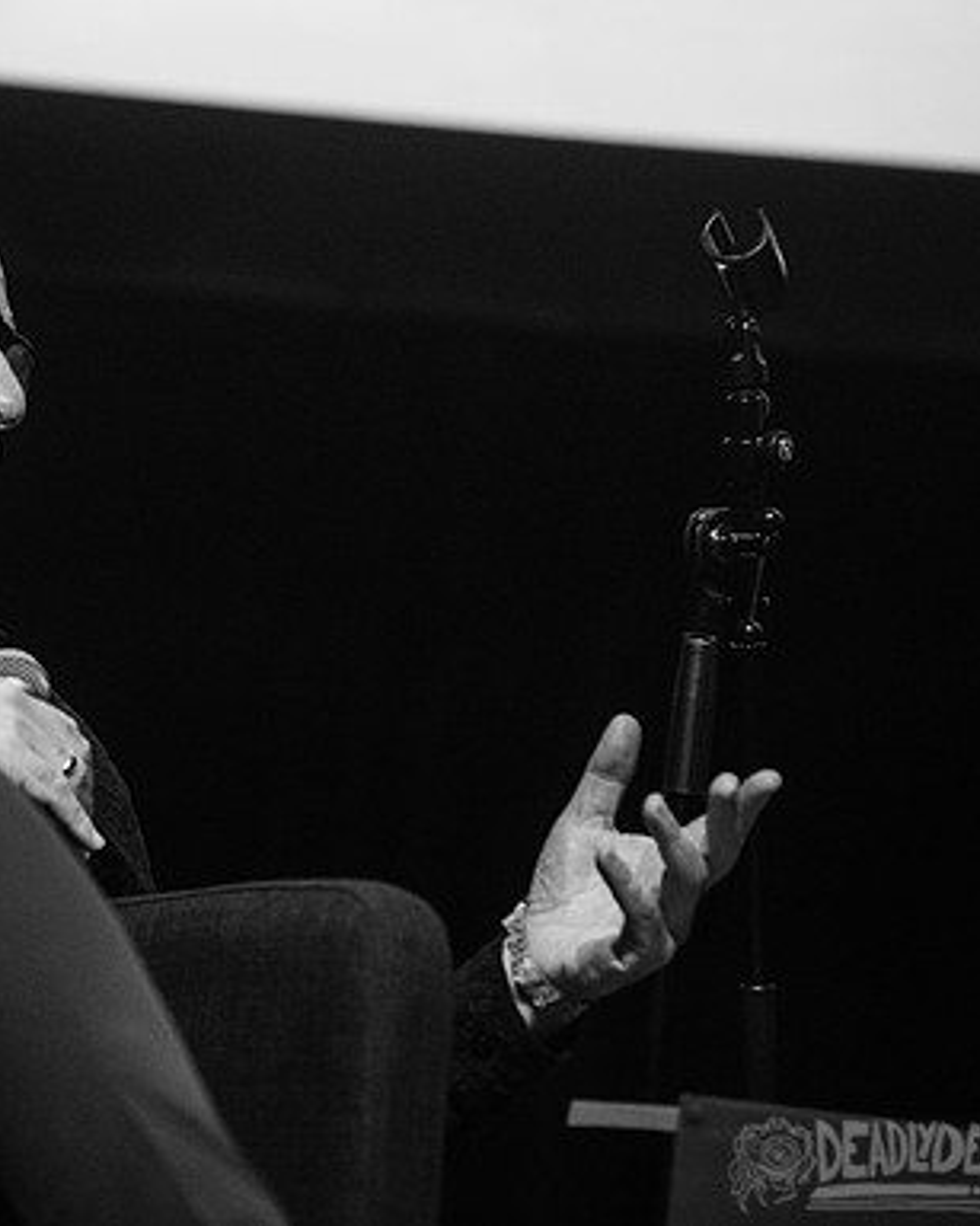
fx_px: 11933
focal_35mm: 329
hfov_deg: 4.7
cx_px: 69
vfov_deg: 5.9
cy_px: 515
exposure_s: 1/500
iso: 3200
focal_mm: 200
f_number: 3.2
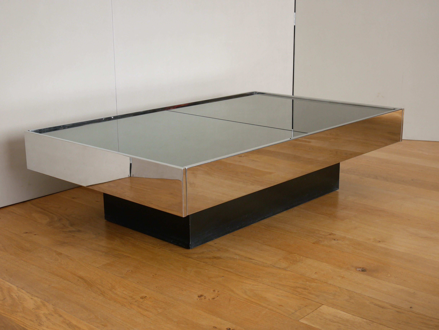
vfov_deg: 29.1
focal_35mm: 50
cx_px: 220
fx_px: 634
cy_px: 165
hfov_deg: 38.2
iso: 500
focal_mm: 25
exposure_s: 1/60
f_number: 5.2
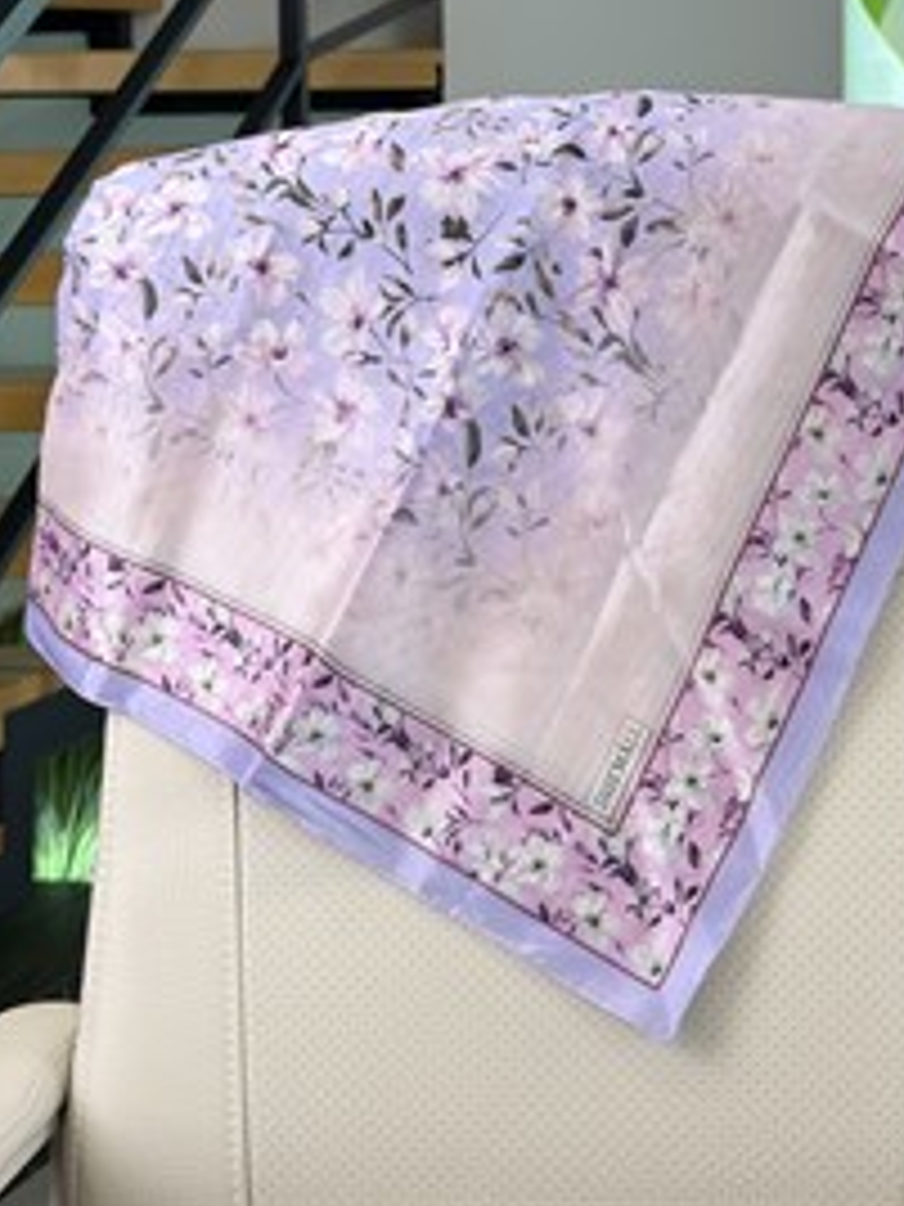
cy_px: 281
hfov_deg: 19.9
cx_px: 571
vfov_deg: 26.0
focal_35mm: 74
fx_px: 2577
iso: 64
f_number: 1.78
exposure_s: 1/177
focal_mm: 6.76
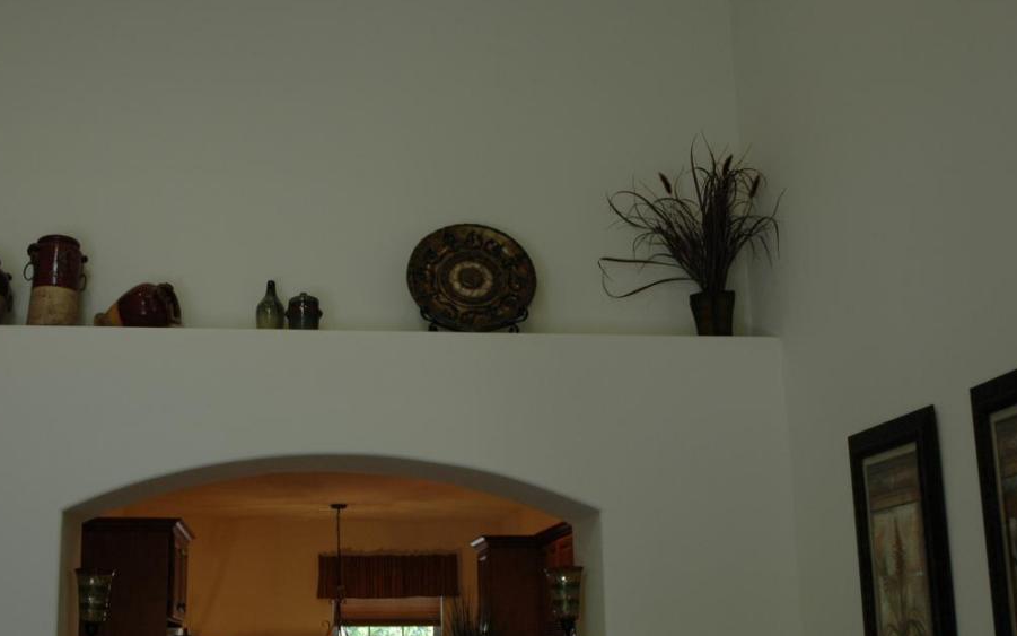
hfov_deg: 42.6
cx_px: 439
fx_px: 1303
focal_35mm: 47
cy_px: 395
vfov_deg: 27.3
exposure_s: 1/100
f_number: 5
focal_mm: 24
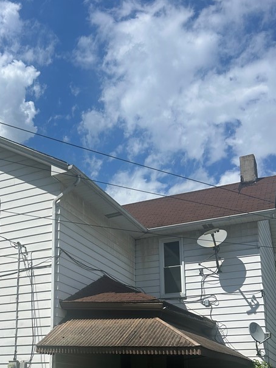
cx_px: 63
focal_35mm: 44
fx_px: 468
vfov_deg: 41.5
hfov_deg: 32.2
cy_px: 282
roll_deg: -0.9
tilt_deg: +13.7
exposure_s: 1/8000
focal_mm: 5.7
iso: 50
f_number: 1.5
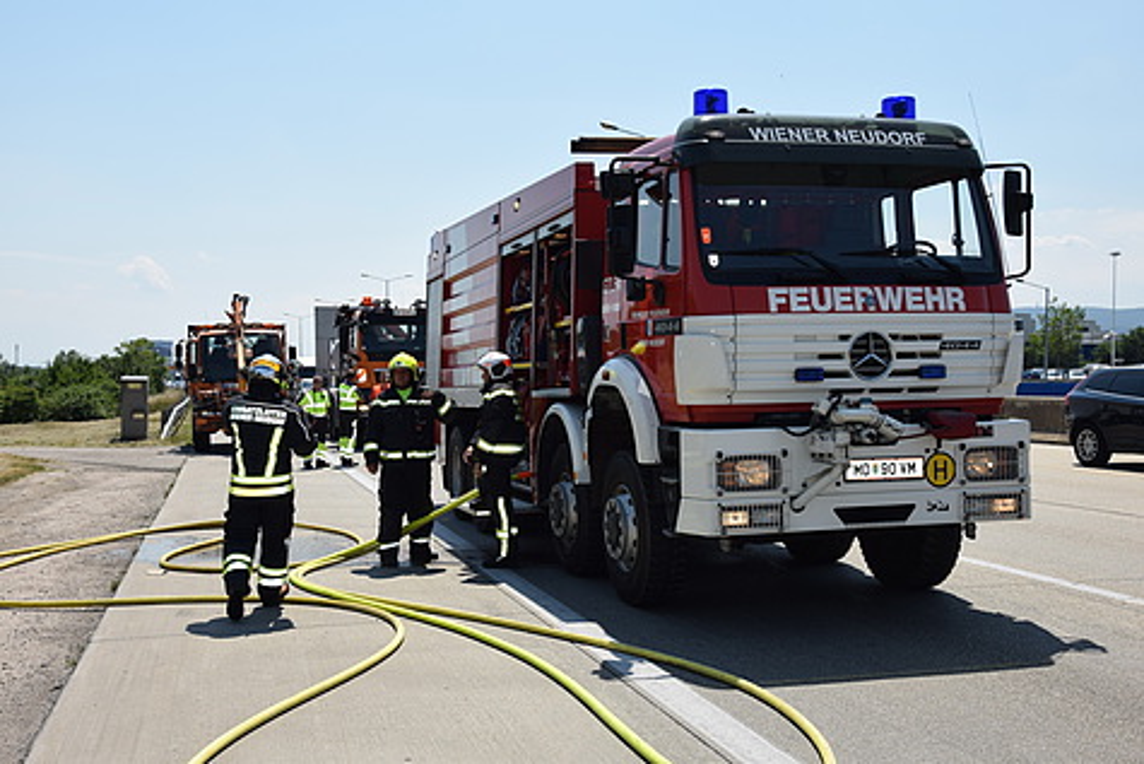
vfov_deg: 34.2
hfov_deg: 49.5
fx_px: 1240
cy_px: 382
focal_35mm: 39
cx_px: 572
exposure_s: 1/200
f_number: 10
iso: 100
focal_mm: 26
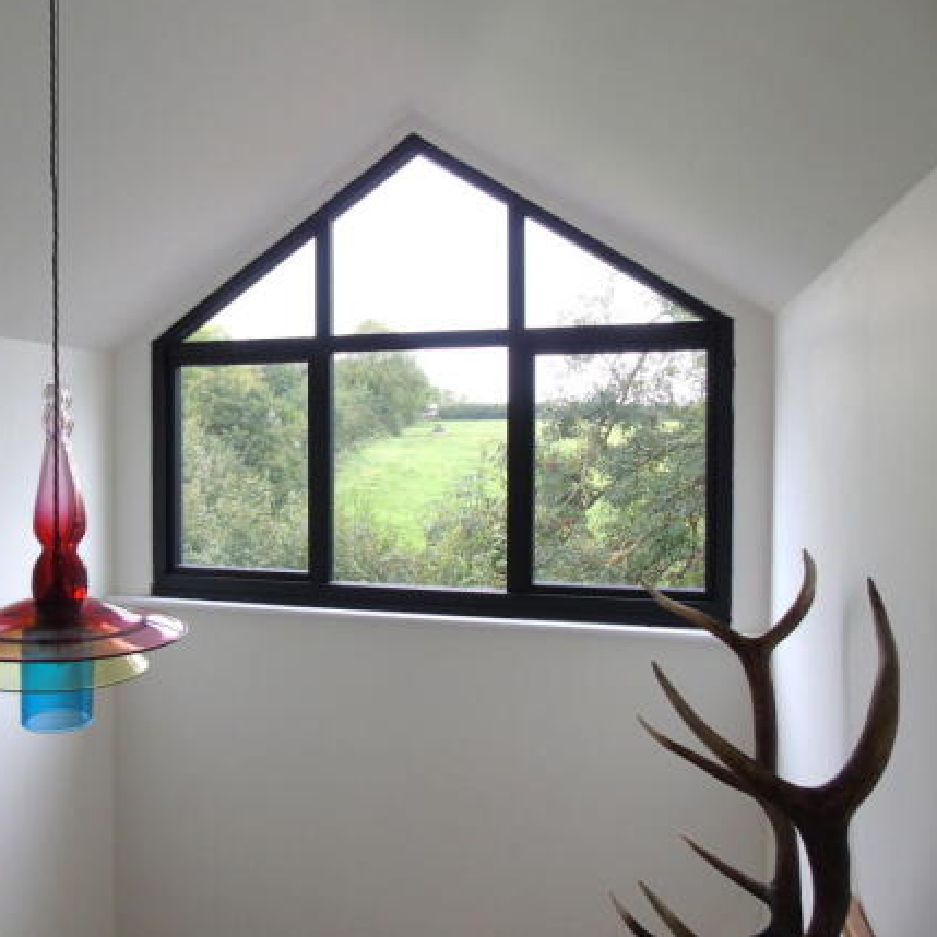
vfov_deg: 54.0
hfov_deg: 53.2
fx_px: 919
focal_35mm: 30
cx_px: 327
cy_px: 464
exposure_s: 1/30
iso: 80
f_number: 3.4
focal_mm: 4.4
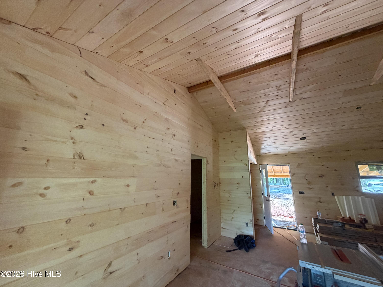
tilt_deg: +12.7
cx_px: 192
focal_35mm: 14
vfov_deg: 85.7
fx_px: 155
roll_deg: -0.9
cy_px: 144
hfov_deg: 102.1
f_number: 2.2
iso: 400
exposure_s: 1/60
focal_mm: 2.22
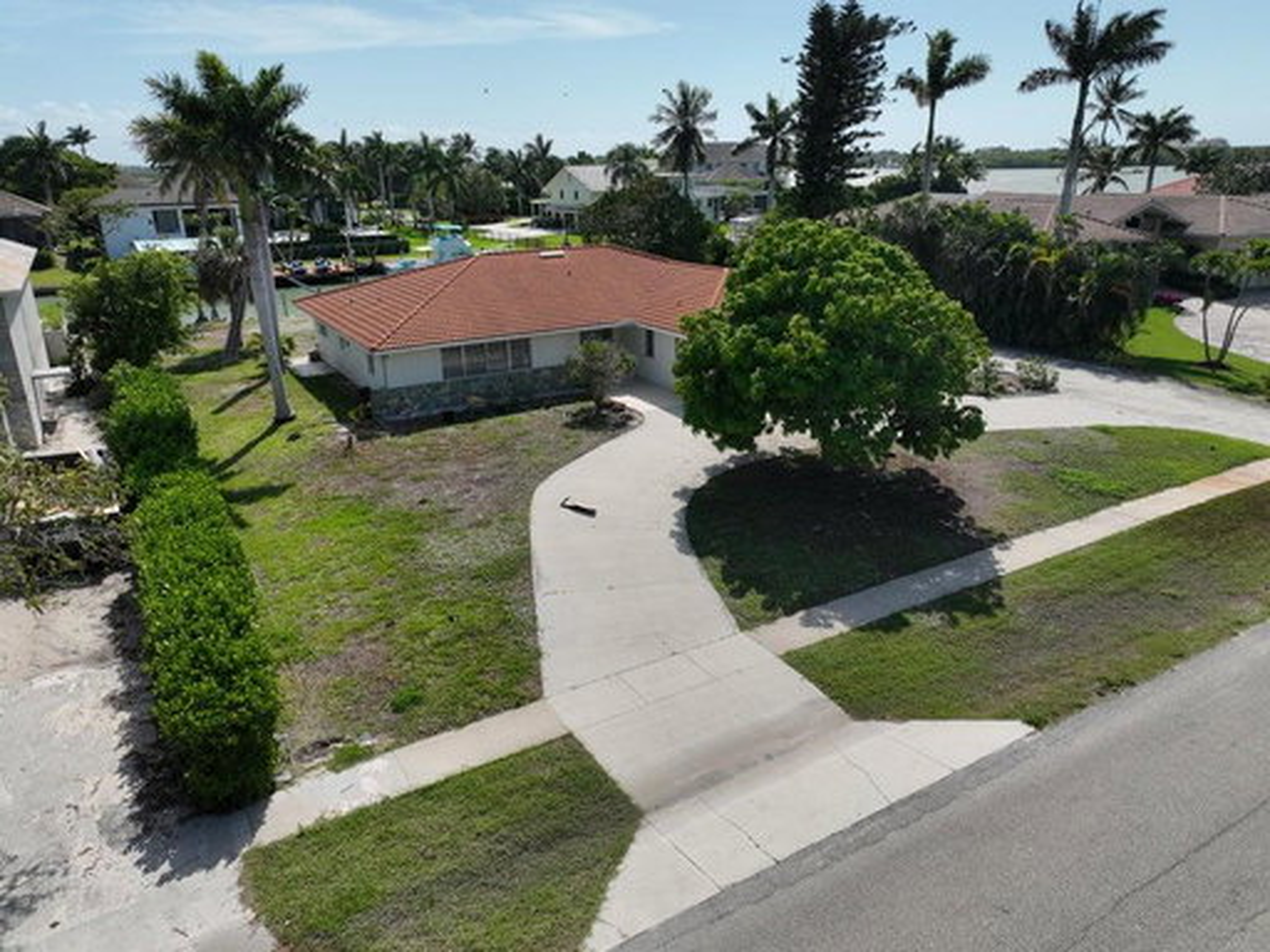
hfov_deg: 71.6
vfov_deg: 56.8
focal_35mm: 24
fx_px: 881
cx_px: 635
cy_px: 476
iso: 120
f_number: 2.8
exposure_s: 1/3200
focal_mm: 12.29
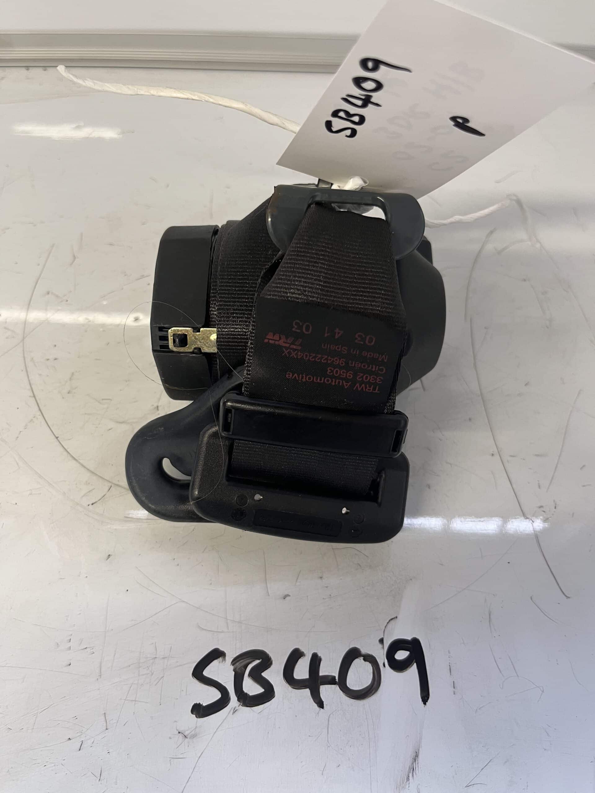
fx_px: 596
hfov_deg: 53.1
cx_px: 298
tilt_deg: -53.9
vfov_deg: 67.3
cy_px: 396
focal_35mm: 26
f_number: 1.6
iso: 100
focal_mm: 5.1
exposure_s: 1/50
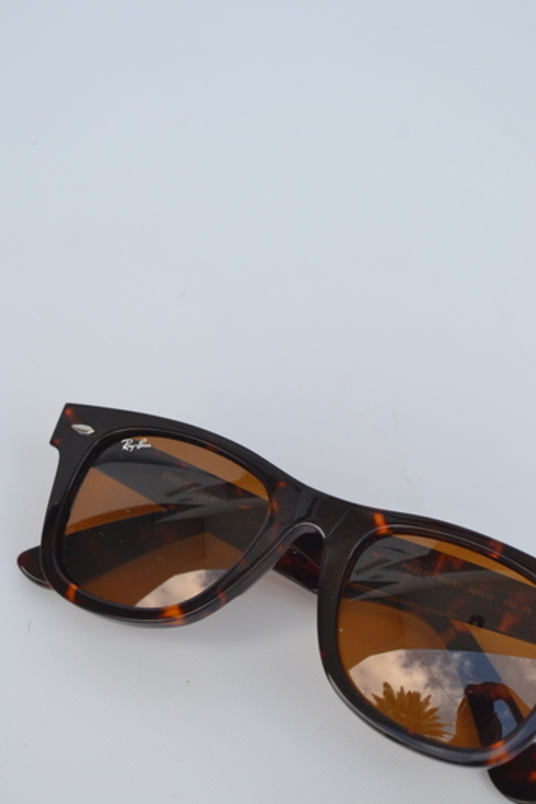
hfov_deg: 15.5
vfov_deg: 23.1
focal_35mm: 88
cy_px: 444
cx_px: 239
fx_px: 1964
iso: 360
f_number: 8
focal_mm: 52
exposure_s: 1/125
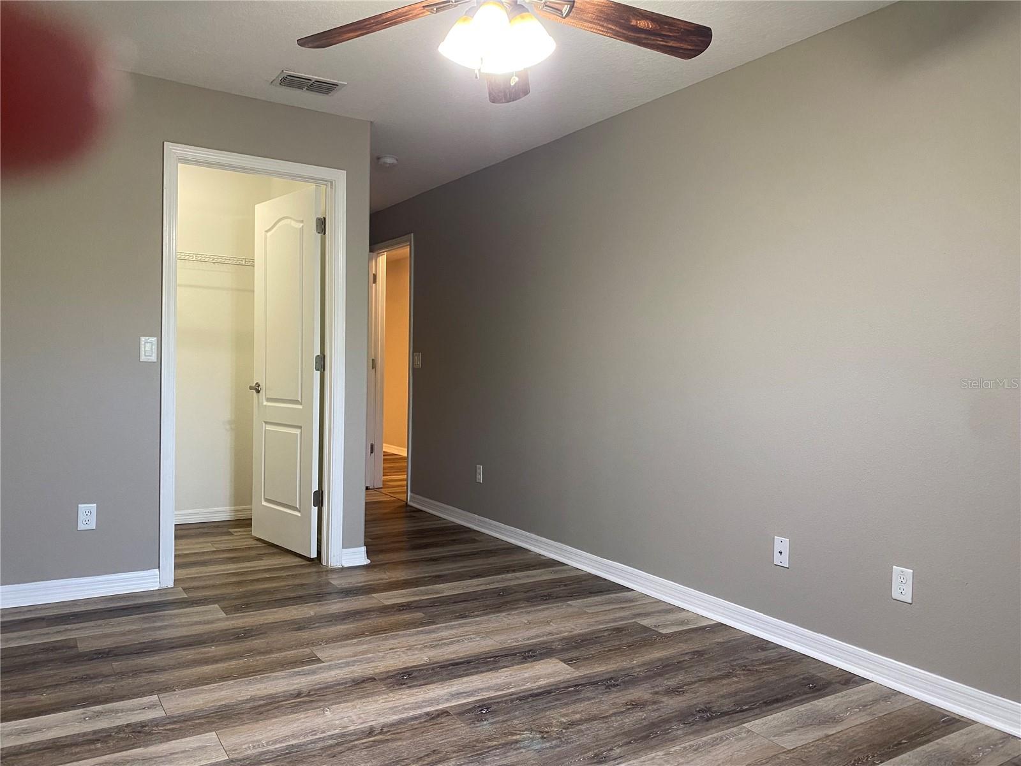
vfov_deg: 53.1
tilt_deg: -1.5
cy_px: 383
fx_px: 767
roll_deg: -1.1
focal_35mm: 26
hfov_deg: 67.3
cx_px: 510
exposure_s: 1/60
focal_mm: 4.25
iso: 200
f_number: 1.8
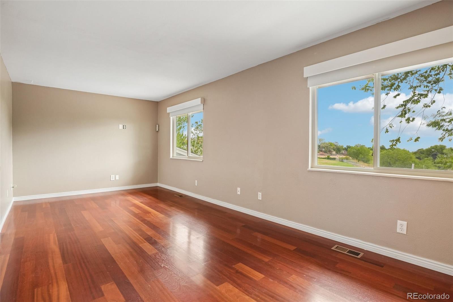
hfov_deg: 95.0
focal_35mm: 16
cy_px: 151
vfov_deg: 72.0
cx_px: 226
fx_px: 208
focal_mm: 11
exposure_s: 1/30
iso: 400
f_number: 8
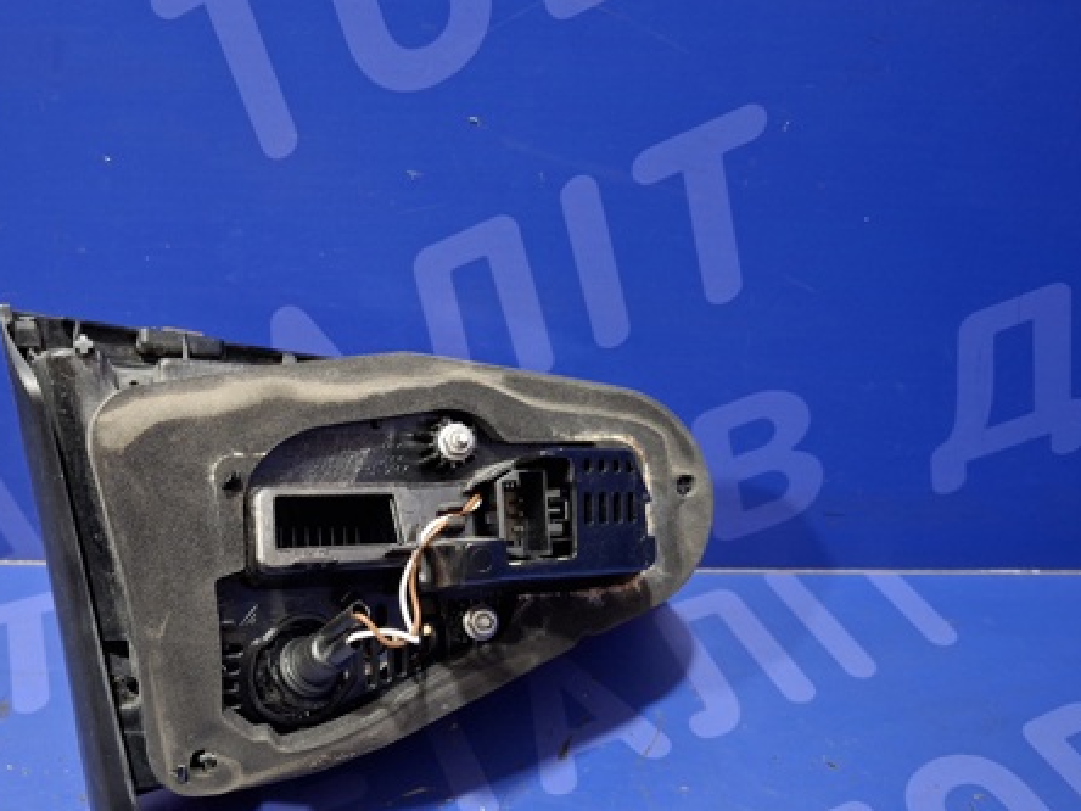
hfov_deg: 50.8
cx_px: 397
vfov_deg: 39.3
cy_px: 520
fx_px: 1124
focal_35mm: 36
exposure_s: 1/33
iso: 320
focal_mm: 4.69
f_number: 1.8
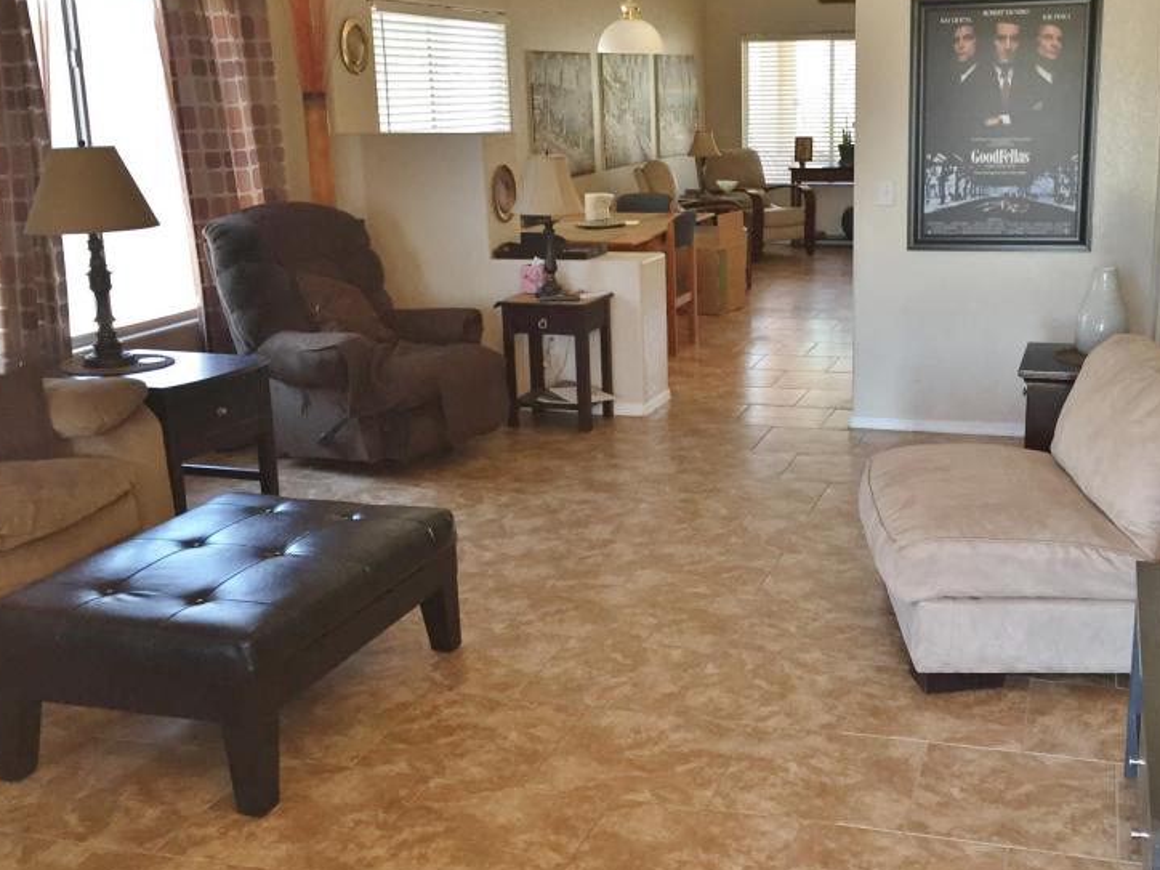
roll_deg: +0.2
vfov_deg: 35.1
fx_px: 1374
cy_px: 418
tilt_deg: -14.8
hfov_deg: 45.4
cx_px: 719
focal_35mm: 41
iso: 100
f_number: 2.2
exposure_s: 1/30
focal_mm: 4.15
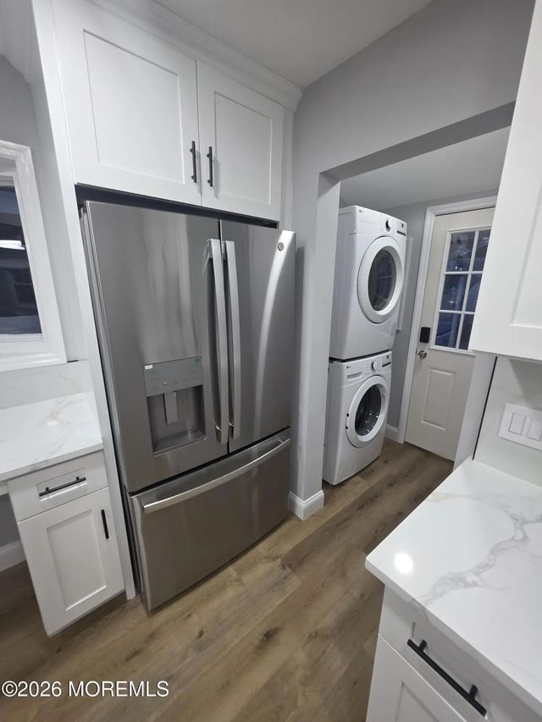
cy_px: 361
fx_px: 271
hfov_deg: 89.9
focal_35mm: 13
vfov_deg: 106.2
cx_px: 271
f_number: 1.9
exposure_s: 1/120
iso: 200
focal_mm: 2.2
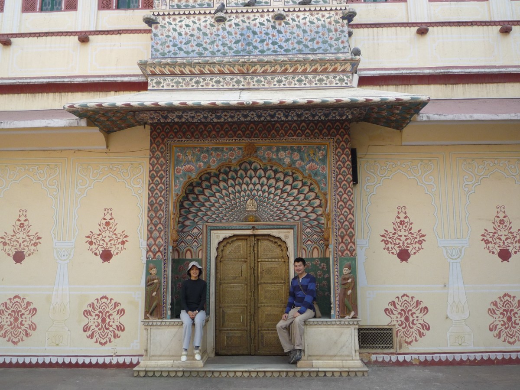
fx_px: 436
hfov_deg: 61.7
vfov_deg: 48.2
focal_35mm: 29
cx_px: 260
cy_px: 195
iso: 100
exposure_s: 1/400
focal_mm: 4.4
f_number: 2.8
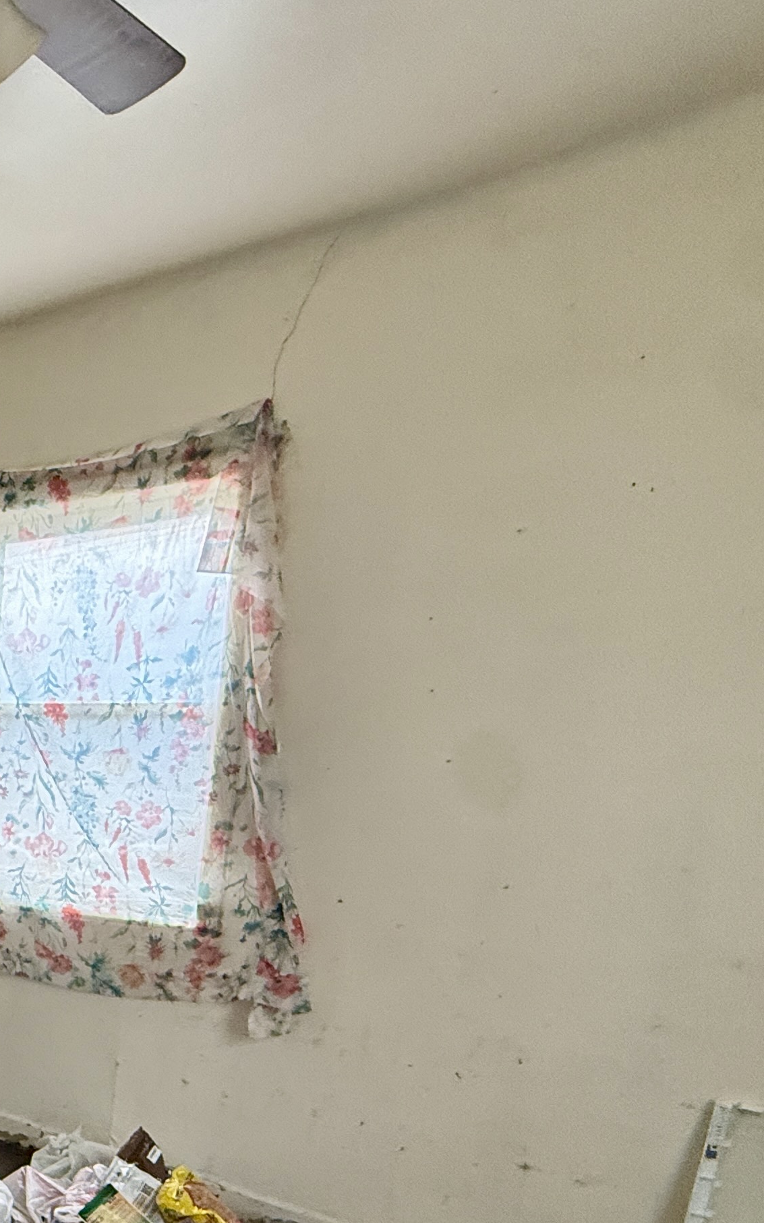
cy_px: 942
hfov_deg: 26.5
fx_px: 1099
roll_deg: +0.4
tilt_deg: -11.4
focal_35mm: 33
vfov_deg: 54.9
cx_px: -409
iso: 320
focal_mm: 2.22
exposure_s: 1/99
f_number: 2.2
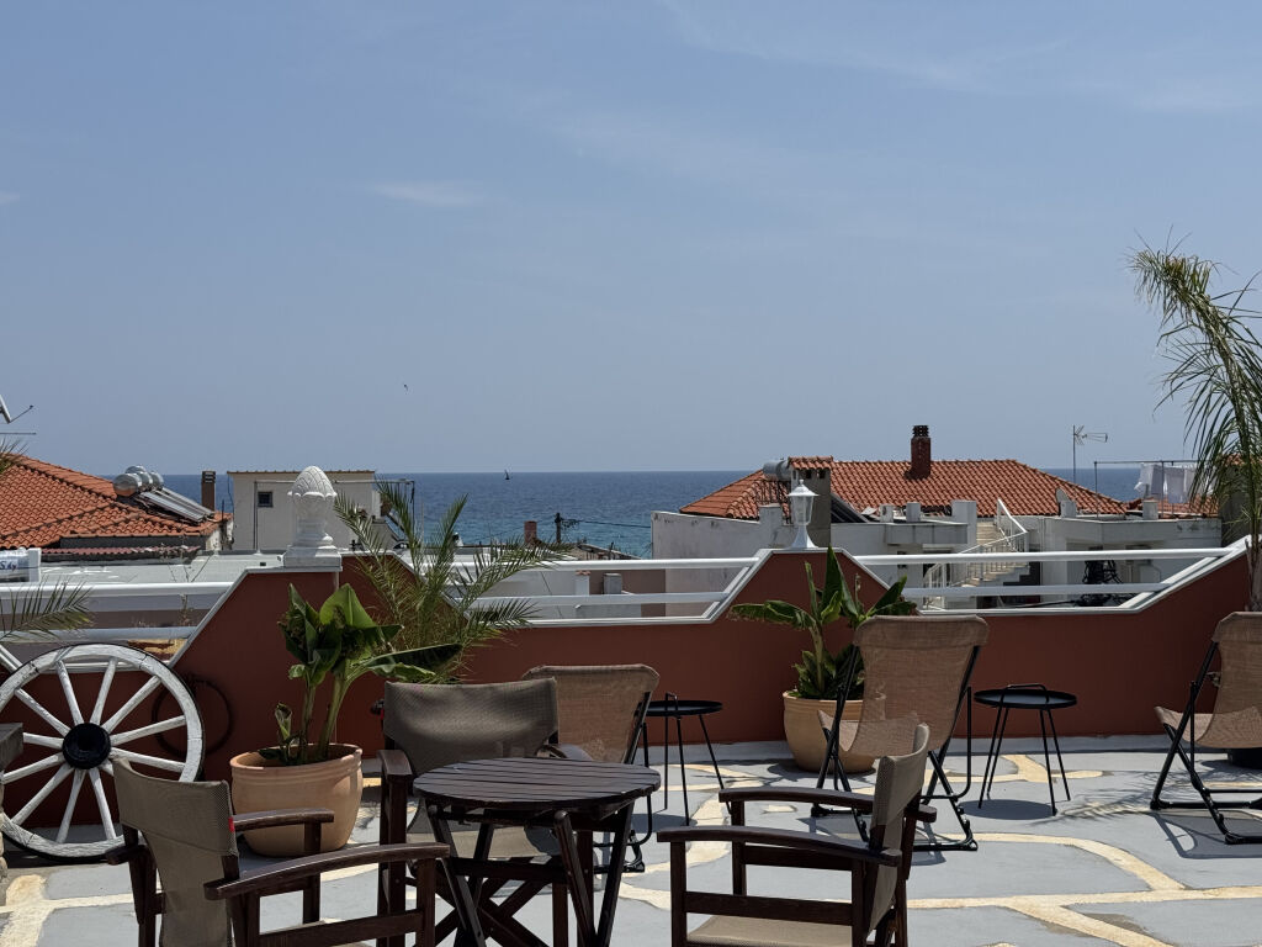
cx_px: 631
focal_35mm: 48
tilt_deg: +0.3
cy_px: 474
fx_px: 1750
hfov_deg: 39.7
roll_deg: +1.0
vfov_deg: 30.3
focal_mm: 6.76
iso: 80
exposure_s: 1/10526
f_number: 1.78
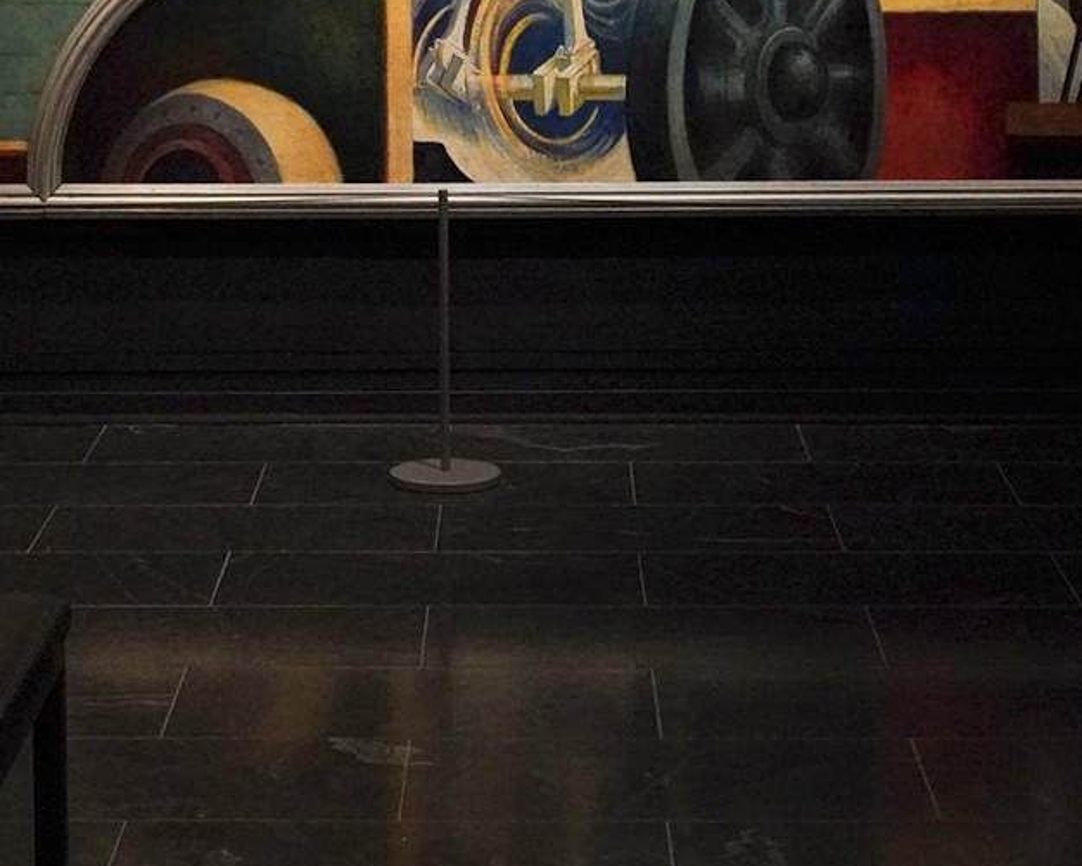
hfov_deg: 19.4
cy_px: -112
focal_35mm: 99
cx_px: 470
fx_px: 3171
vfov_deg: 15.1
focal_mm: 33
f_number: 6.3
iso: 8000
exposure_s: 1/100
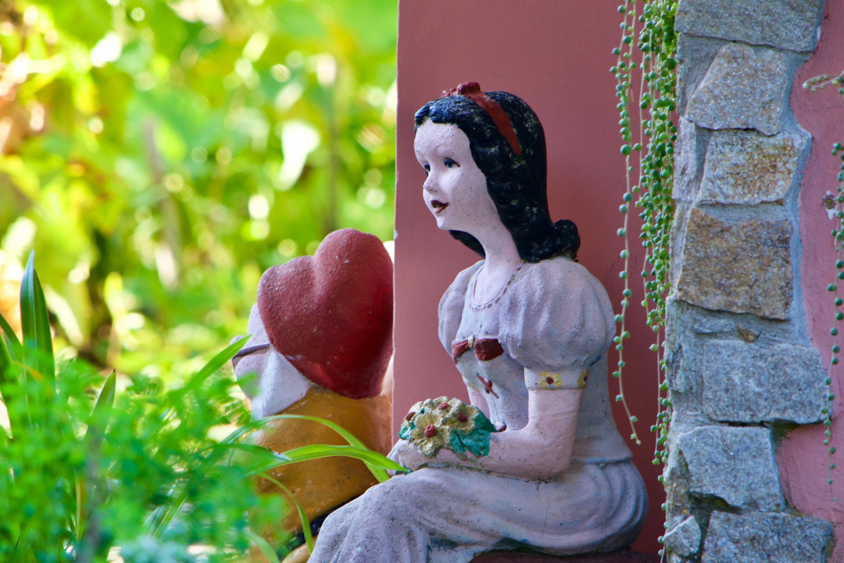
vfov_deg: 3.1
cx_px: 422
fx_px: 10549
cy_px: 282
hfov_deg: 4.6
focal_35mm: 450
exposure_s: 1/50
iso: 400
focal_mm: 300
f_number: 8
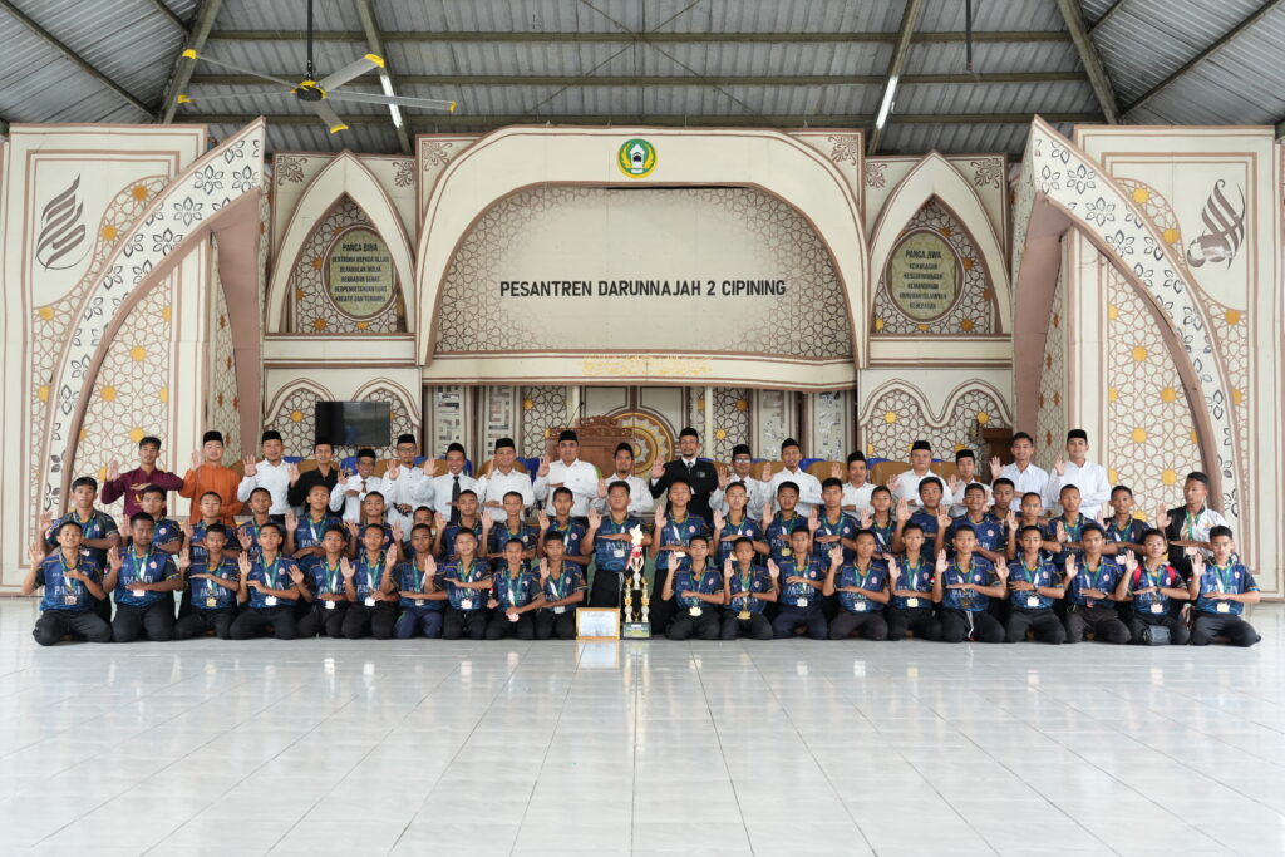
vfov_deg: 32.6
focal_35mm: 41
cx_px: 642
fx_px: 1464
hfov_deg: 47.4
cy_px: 428
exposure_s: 1/200
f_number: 4
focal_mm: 41
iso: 1000
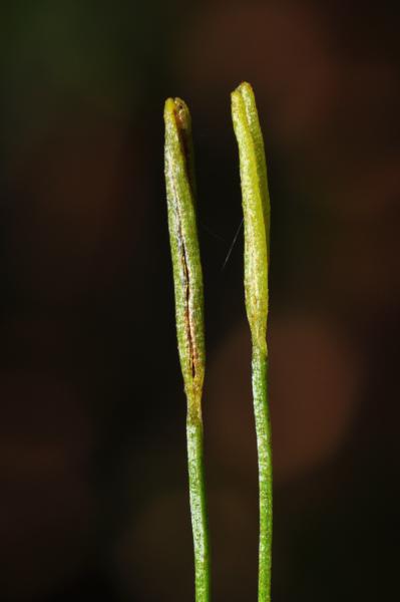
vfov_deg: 22.6
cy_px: 301
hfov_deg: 15.2
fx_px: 1502
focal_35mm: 90
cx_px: 200
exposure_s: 1/60
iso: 250
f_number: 18
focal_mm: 60
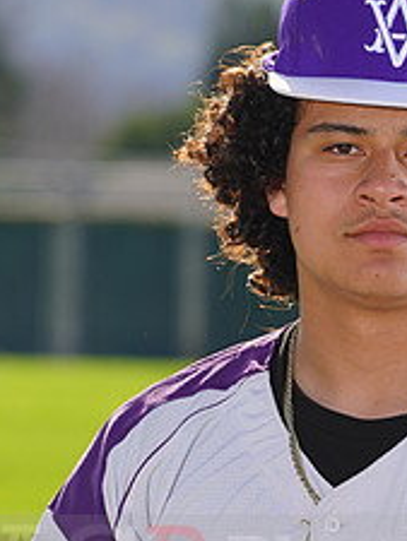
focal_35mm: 504
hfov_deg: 3.0
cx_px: 401
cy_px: 548
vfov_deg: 3.9
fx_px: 7894
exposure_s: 1/250
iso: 100
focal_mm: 203
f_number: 8
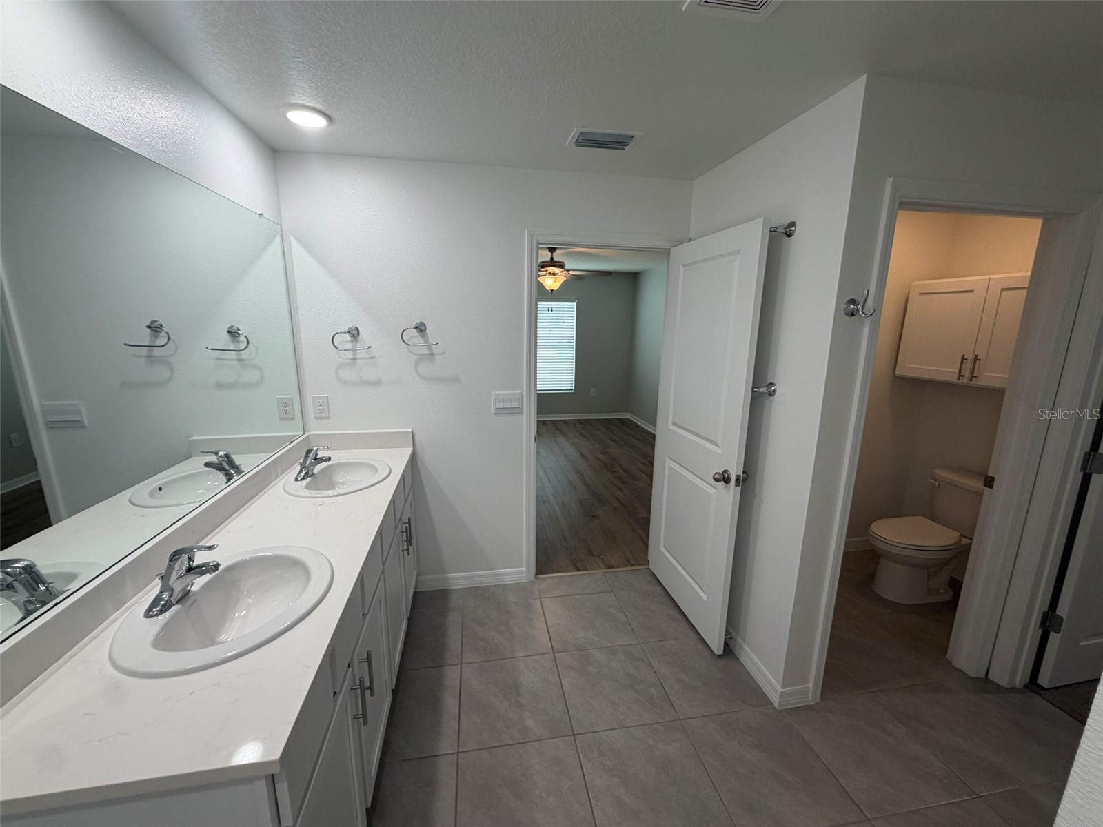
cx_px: 552
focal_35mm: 14
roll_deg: -0.5
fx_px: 446
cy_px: 414
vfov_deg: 85.7
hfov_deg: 102.1
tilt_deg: -12.6
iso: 100
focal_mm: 2.22
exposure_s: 1/120
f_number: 2.2
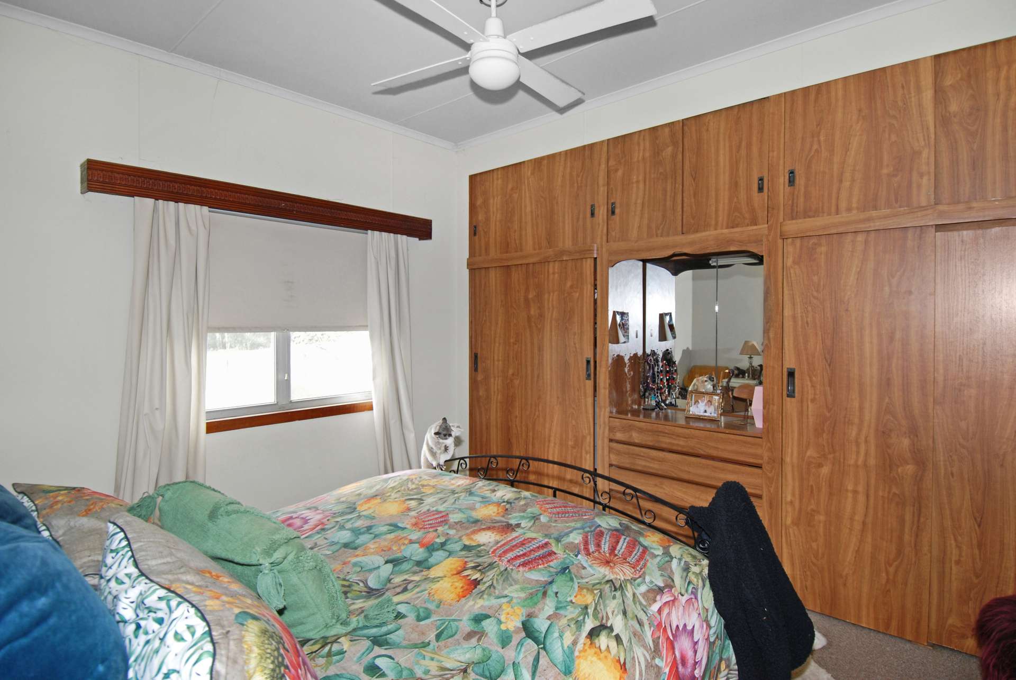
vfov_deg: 67.5
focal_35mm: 18
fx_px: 509
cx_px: 508
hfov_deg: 89.9
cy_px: 340
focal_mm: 12
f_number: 4
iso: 200
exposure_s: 1/60
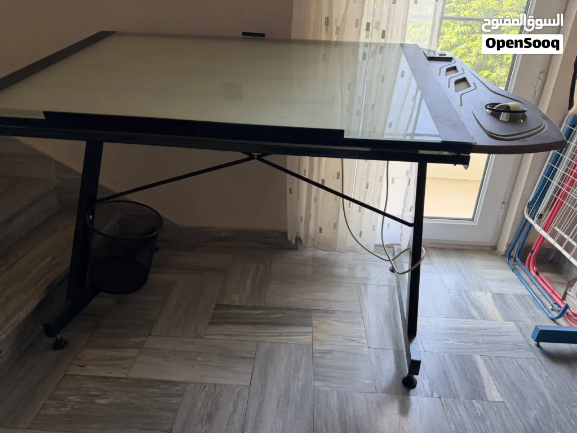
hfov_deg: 71.6
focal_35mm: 24
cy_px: 216
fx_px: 400
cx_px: 288
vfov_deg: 56.8
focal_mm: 6.76
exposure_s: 1/99
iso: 200
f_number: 1.78
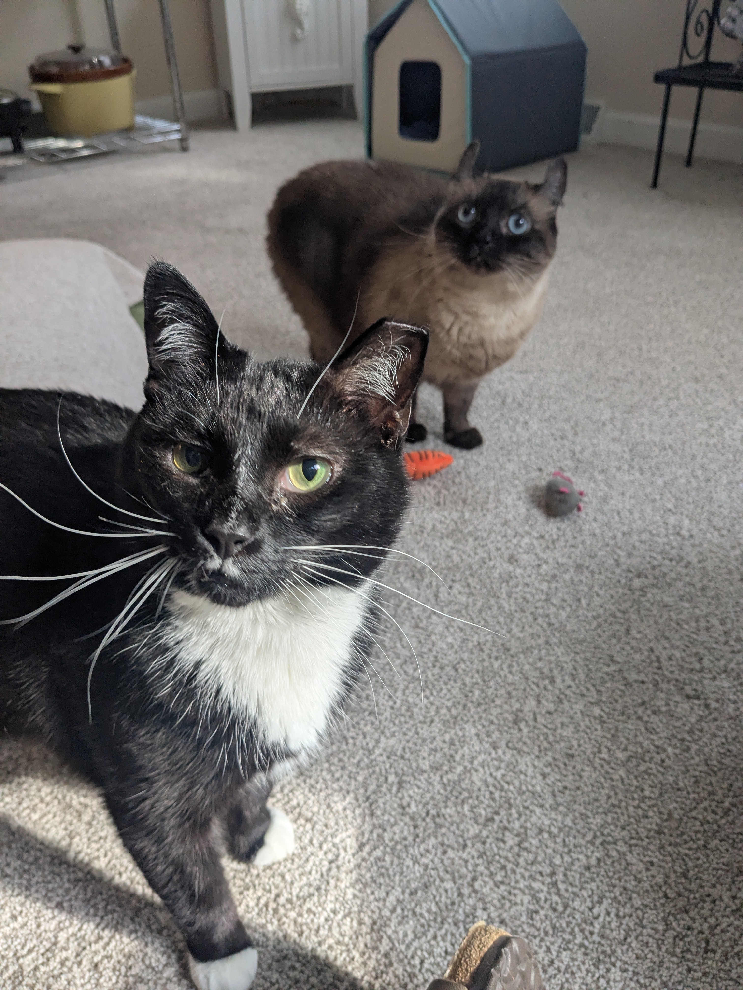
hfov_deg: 51.4
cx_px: 372
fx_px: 773
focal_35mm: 27
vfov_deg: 65.3
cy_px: 495
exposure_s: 1/120
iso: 101
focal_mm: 4.38
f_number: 1.73
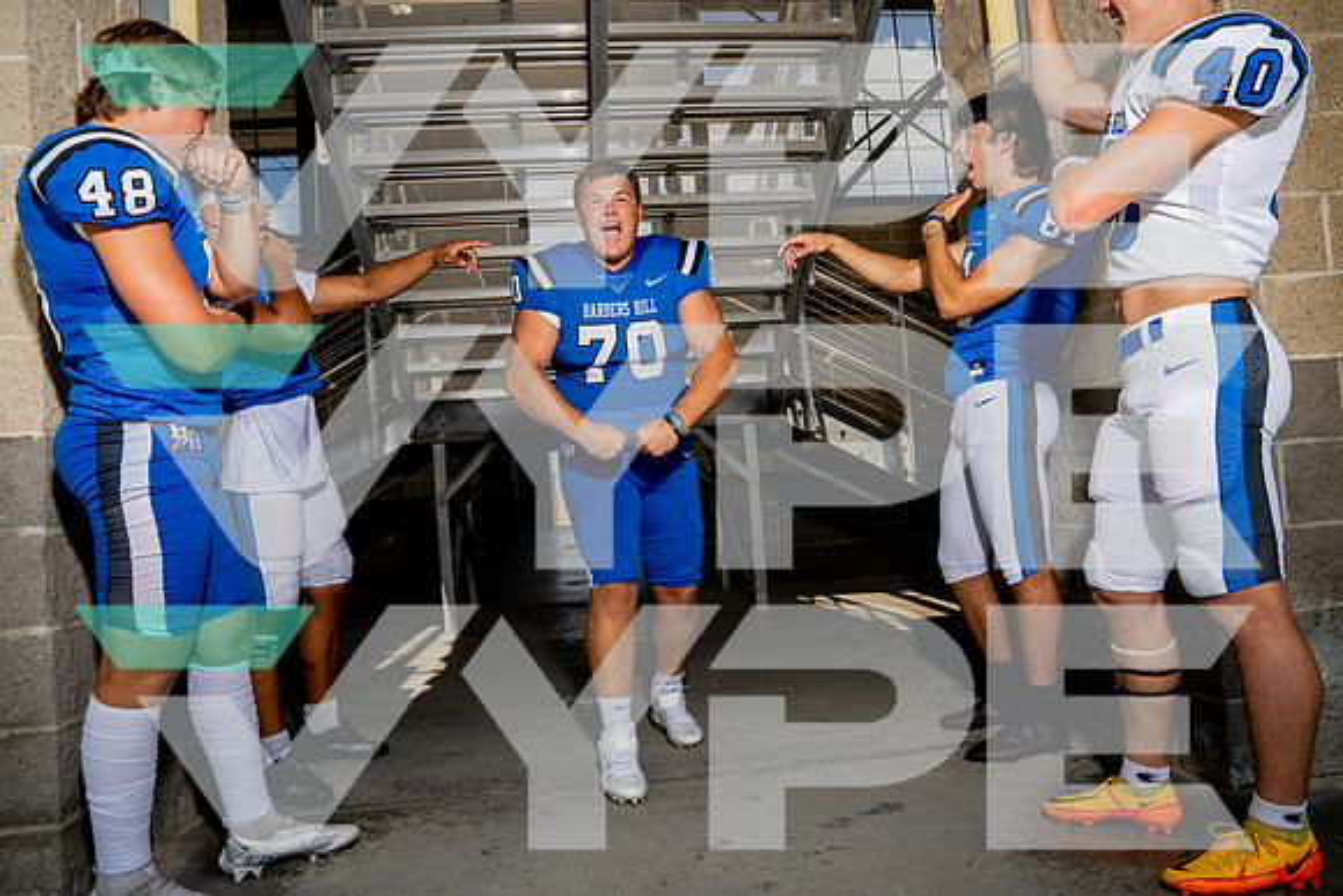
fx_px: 896
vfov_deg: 53.2
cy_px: 448
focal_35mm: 24
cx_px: 672
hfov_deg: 73.7
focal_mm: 24
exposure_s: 1/250
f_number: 7.1
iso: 100
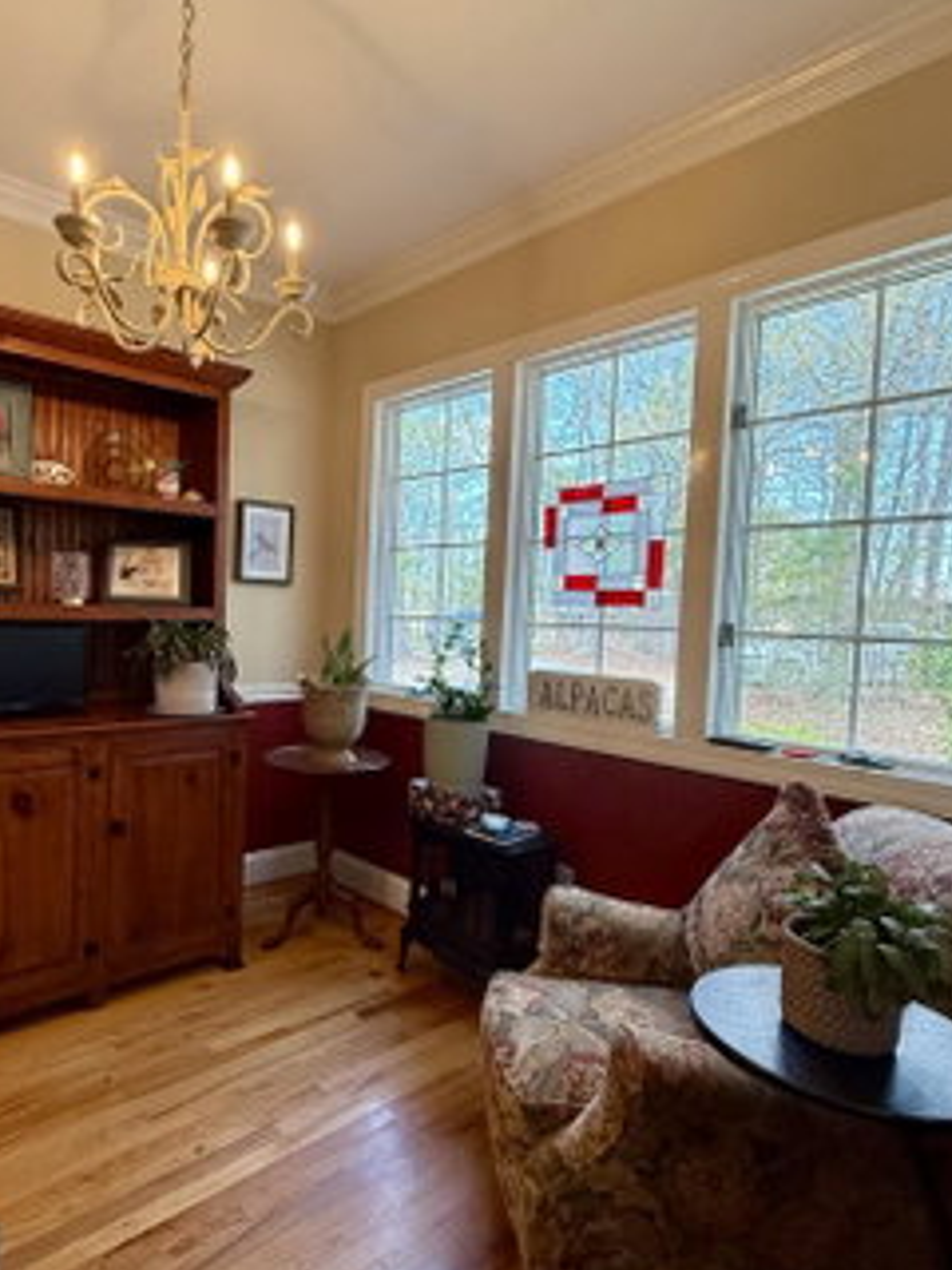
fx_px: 770
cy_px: 651
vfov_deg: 79.0
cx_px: 353
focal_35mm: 21
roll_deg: -2.4
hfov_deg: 62.5
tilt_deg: -2.8
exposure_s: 1/120
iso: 250
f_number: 2.2
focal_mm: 2.22
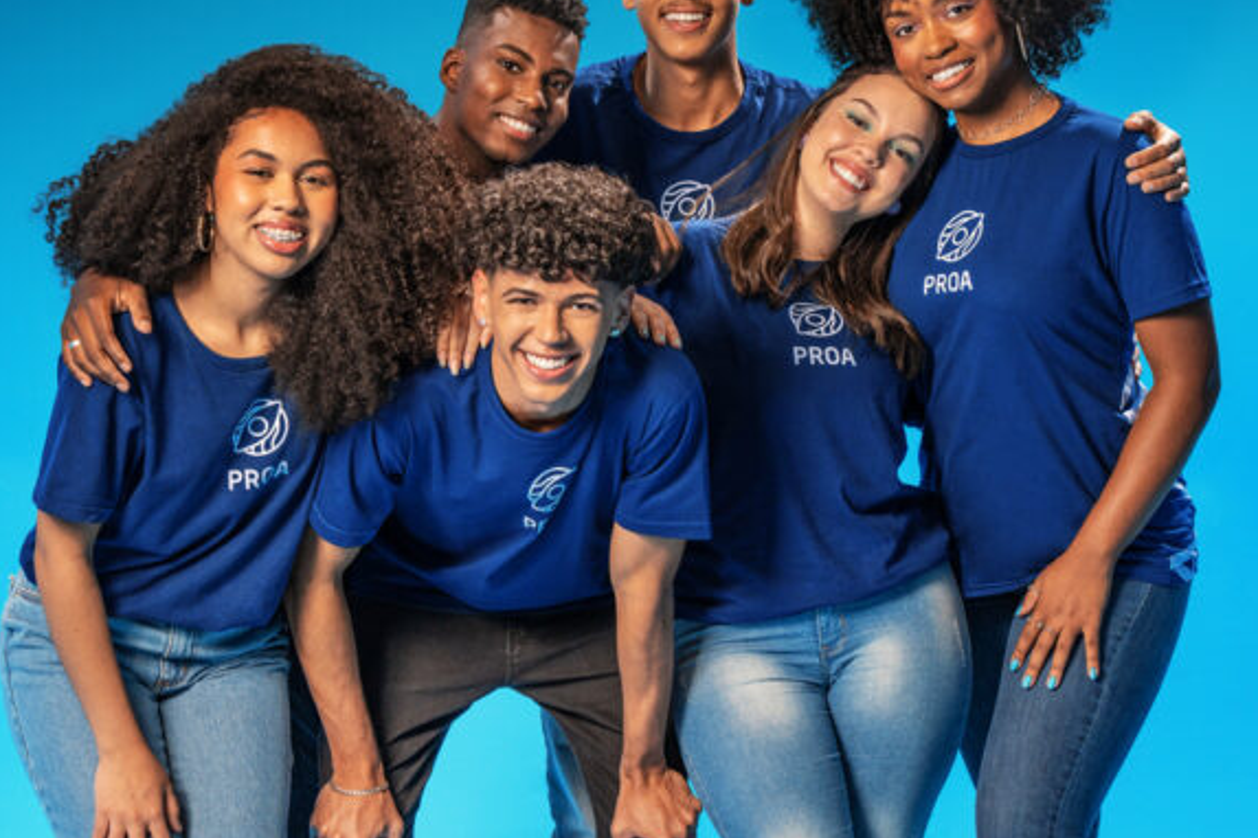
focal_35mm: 114
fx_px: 3983
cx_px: 626
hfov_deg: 17.9
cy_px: 369
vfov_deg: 12.0
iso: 1000
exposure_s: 1/160
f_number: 5.6
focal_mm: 85
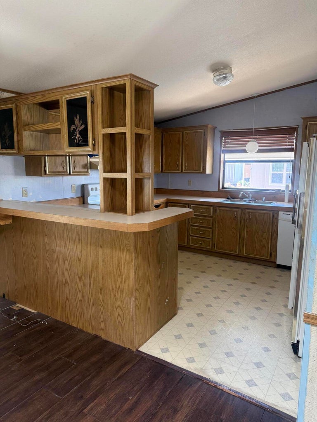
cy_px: 211
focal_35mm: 24
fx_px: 293
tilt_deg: -7.2
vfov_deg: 71.6
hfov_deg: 56.8
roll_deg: +0.2
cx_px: 158
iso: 200
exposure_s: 1/72
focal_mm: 6.76
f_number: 1.78
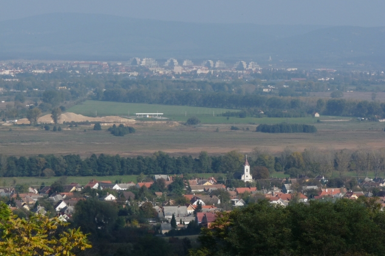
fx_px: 2341
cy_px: 120
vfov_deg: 6.3
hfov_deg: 9.4
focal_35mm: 219
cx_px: 192
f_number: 6.3
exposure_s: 1/400
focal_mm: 37.1
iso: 100
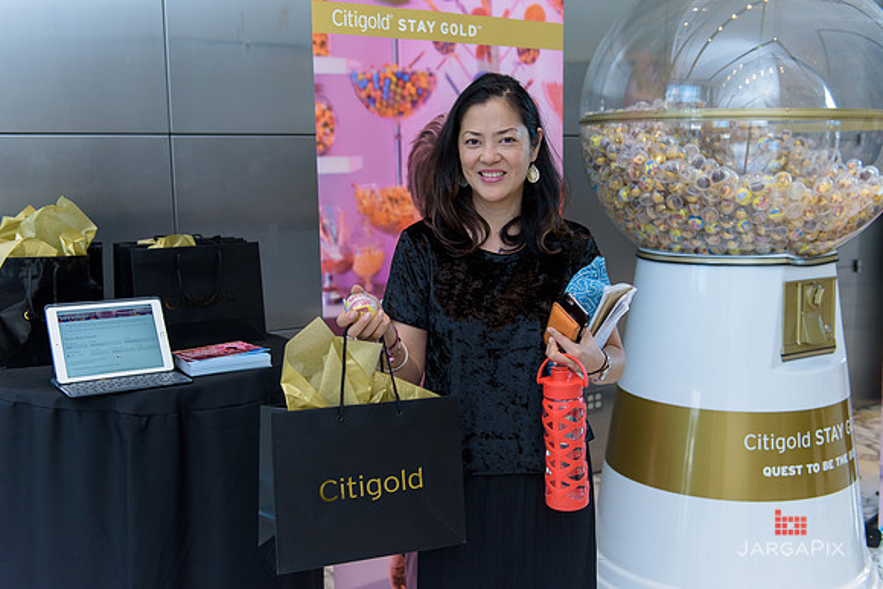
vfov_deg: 35.1
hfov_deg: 50.7
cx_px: 442
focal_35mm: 38
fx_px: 932
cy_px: 294
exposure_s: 1/200
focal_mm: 38
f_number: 3.2
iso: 800
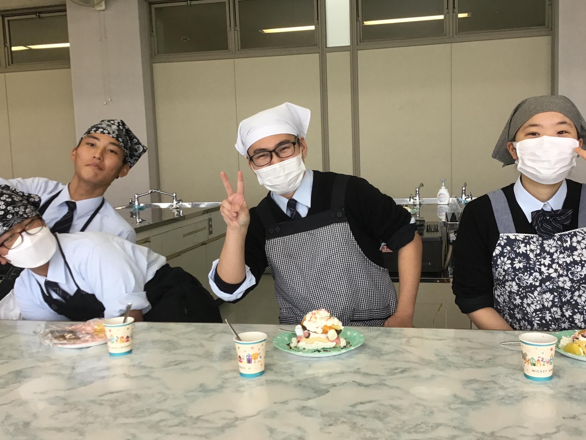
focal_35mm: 36
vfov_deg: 39.6
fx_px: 609
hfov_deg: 51.3
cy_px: 208
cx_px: 308
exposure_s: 1/60
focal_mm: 3.3
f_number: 2.4
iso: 32
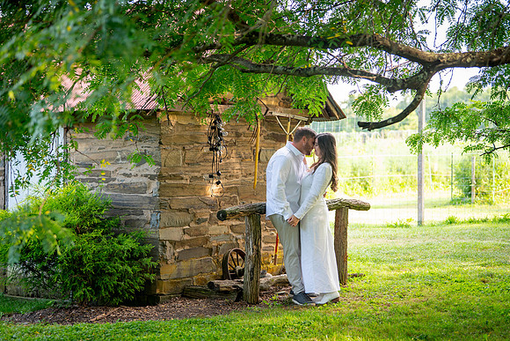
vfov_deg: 18.1
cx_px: 251
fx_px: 1066
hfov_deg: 26.9
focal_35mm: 75
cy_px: 168
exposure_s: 1/100
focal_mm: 70
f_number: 3.2
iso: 200
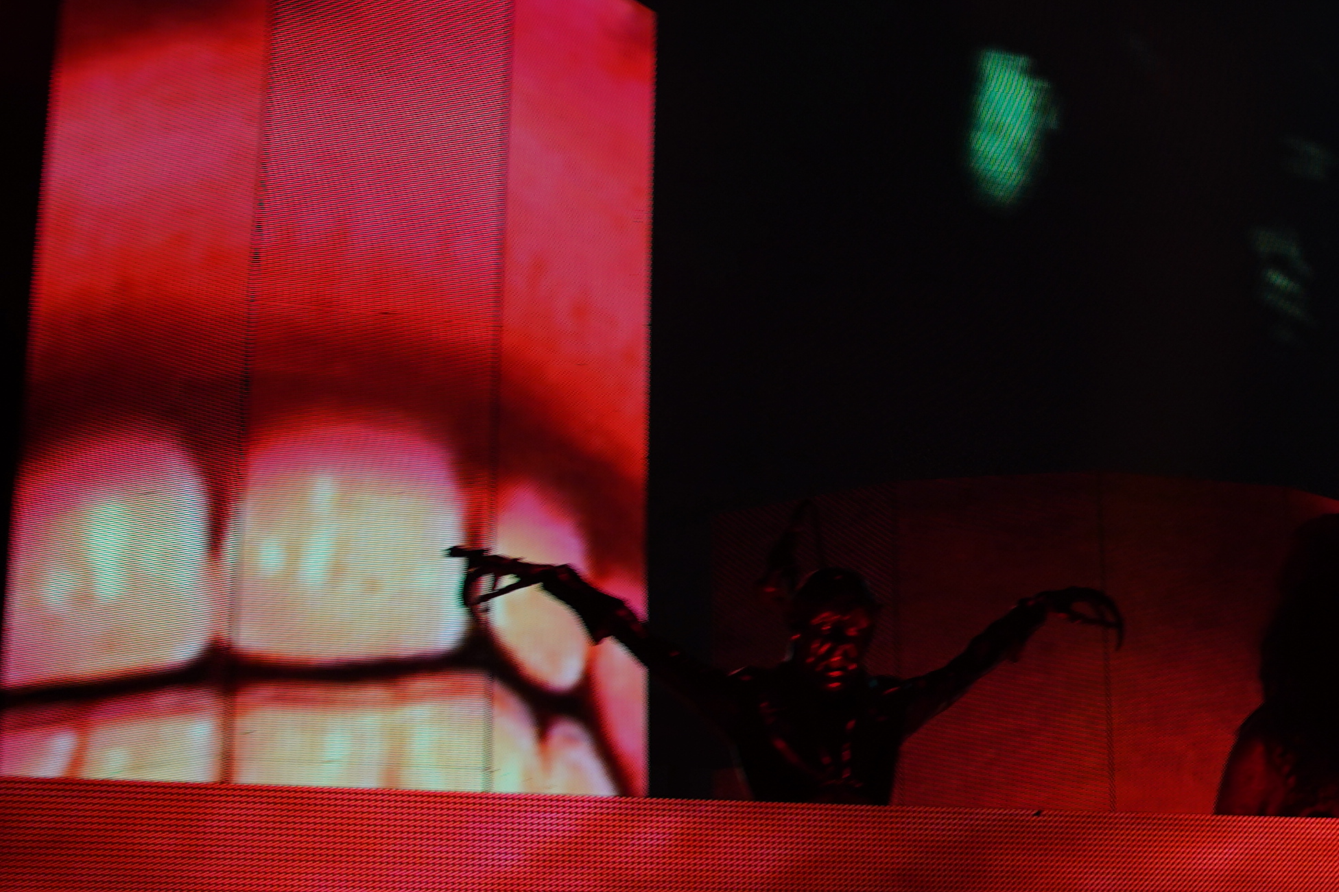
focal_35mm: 83
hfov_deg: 20.9
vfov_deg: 16.4
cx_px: 1989
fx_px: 3087
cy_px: 383
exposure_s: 1/160
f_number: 4.5
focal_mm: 27
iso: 100
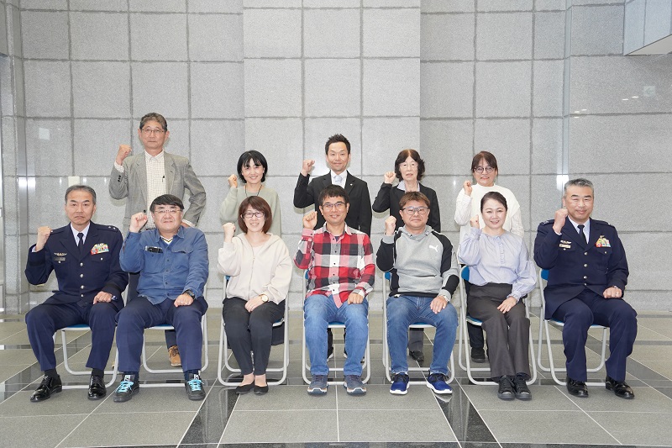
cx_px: 336
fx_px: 821
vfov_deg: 30.5
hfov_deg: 44.5
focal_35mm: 44
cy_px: 224
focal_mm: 44
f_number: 4
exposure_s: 1/160
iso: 2000
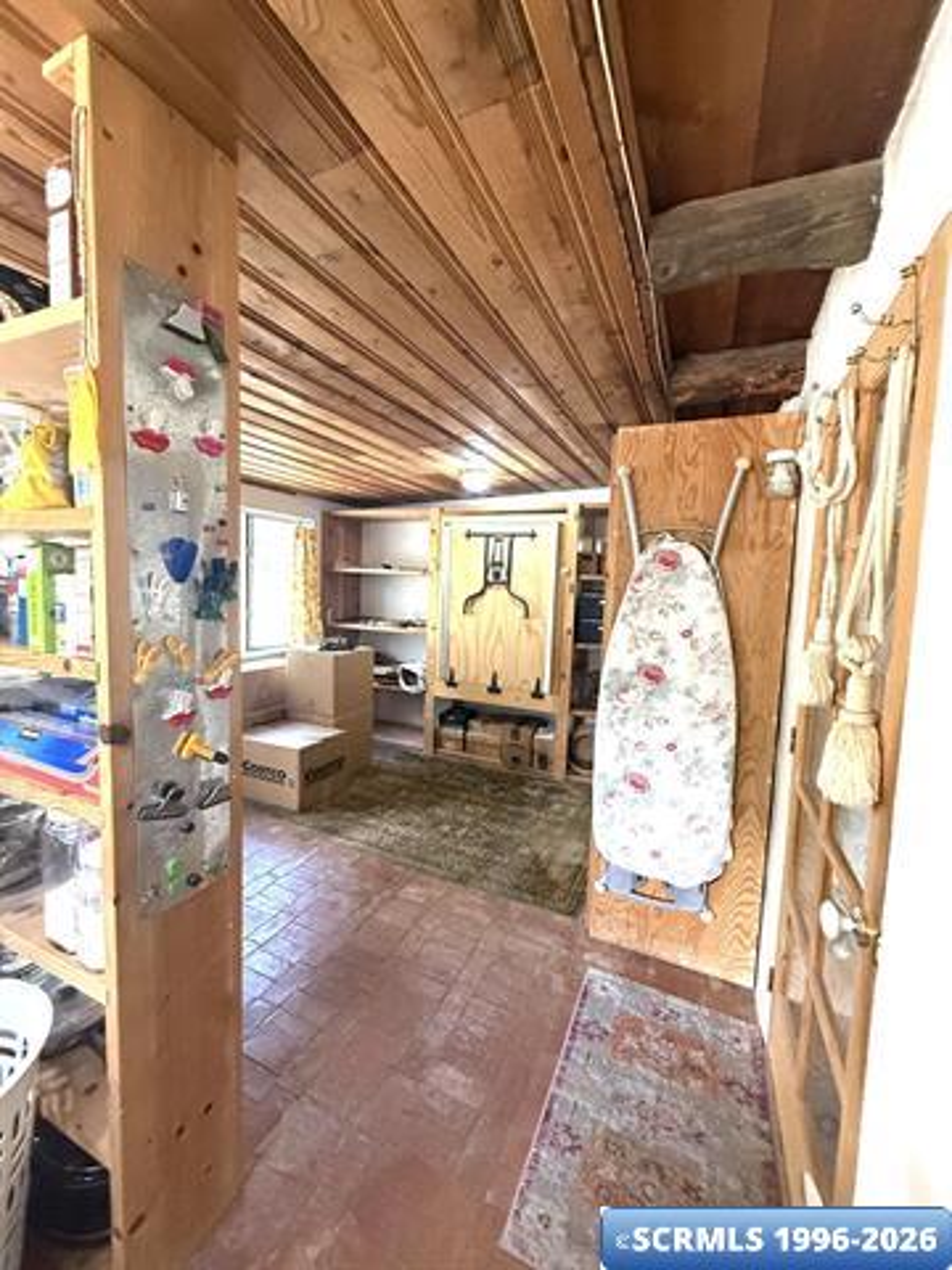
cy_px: 635
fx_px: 513
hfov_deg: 85.7
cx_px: 476
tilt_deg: -4.5
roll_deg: -2.3
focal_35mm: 14
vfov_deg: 102.1
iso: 640
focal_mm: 2.22
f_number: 2.2
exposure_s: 1/120
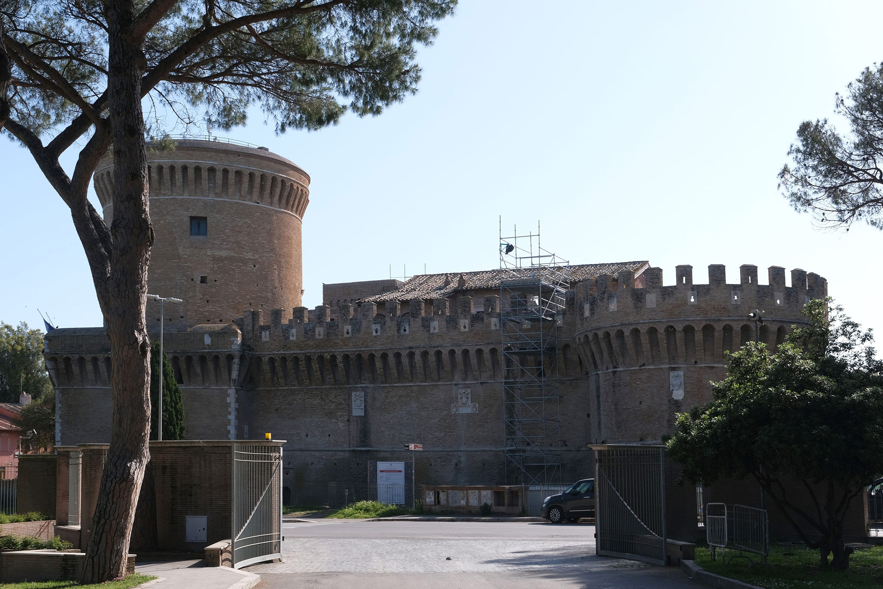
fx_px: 1079
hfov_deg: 44.5
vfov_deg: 30.5
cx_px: 442
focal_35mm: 44
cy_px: 294
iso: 200
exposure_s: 1/280
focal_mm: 29.2
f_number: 8
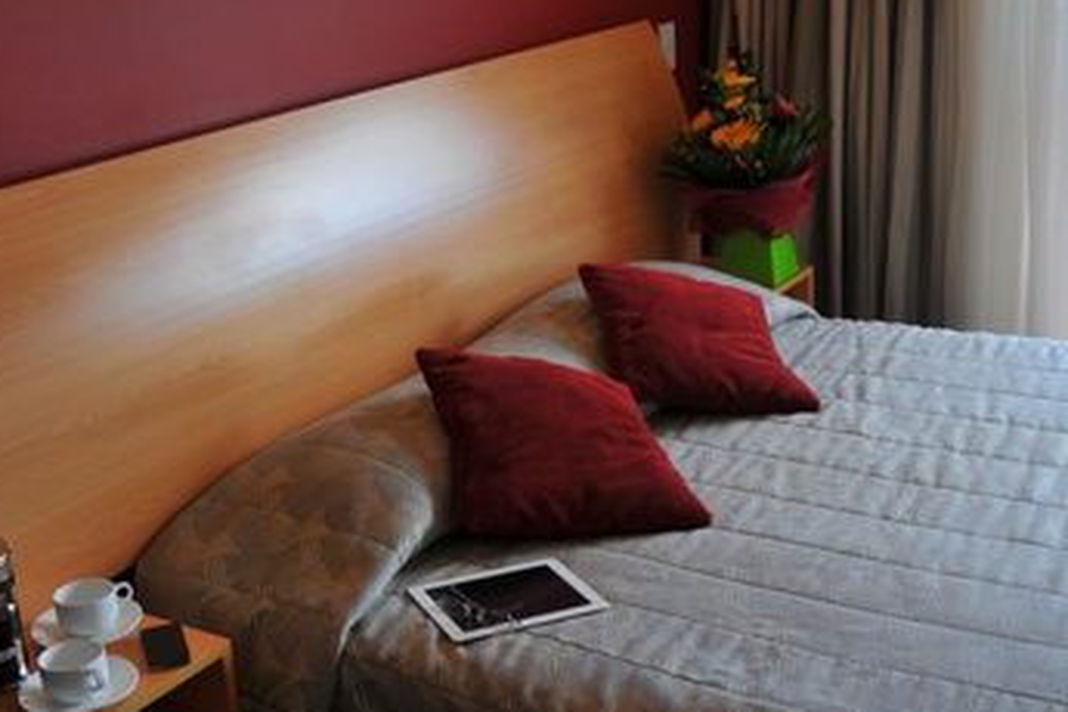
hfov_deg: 39.6
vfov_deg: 27.0
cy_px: 410
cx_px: 498
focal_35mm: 50
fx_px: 1483
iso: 200
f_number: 4.5
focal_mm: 24
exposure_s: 1/80
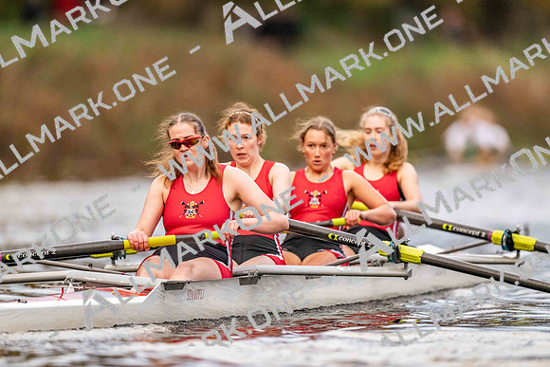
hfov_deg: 3.4
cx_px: 275
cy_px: 184
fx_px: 9168
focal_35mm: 600
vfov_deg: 2.3
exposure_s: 1/2500
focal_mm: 600
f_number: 4
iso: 4500
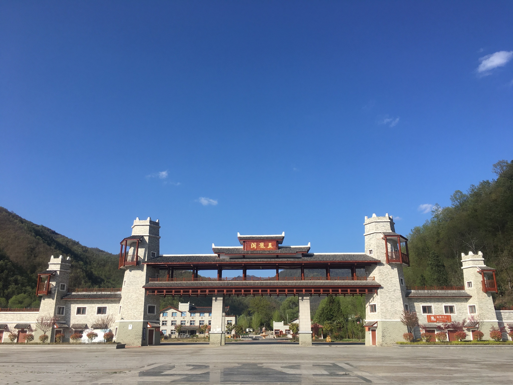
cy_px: 192
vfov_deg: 48.2
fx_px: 430
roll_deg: +0.7
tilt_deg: +17.7
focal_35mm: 29
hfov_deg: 61.7
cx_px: 256
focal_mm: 4.15
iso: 25
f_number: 2.2
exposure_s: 1/1748
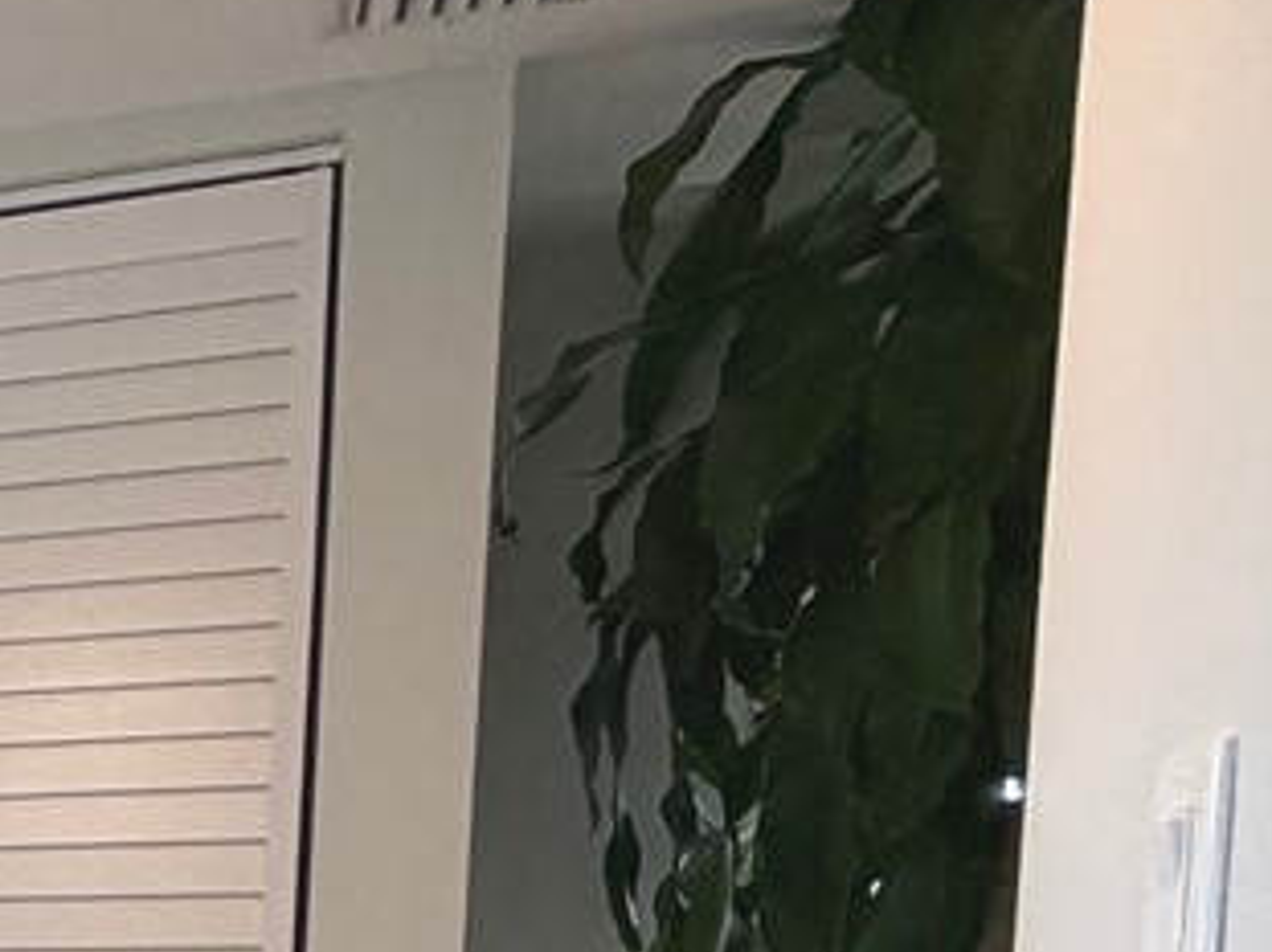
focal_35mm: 72
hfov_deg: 15.6
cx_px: -1706
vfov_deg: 19.2
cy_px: 1148
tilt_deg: -3.8
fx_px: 2645
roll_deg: +0.5
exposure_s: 1/120
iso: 125
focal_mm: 2.22
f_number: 2.2
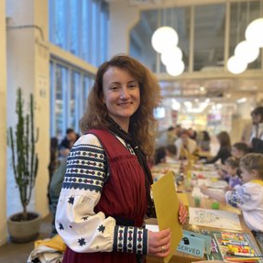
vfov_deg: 51.1
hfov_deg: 50.9
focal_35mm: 32
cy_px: 134
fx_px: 275
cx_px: 112
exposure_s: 1/50
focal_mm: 4.2
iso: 200
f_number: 1.6
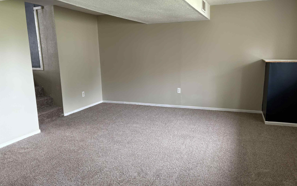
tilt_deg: -11.0
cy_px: 94
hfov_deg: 66.5
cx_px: 151
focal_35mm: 28
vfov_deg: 44.5
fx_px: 227
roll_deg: +1.8
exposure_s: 1/60
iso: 200
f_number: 1.6
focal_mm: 5.96
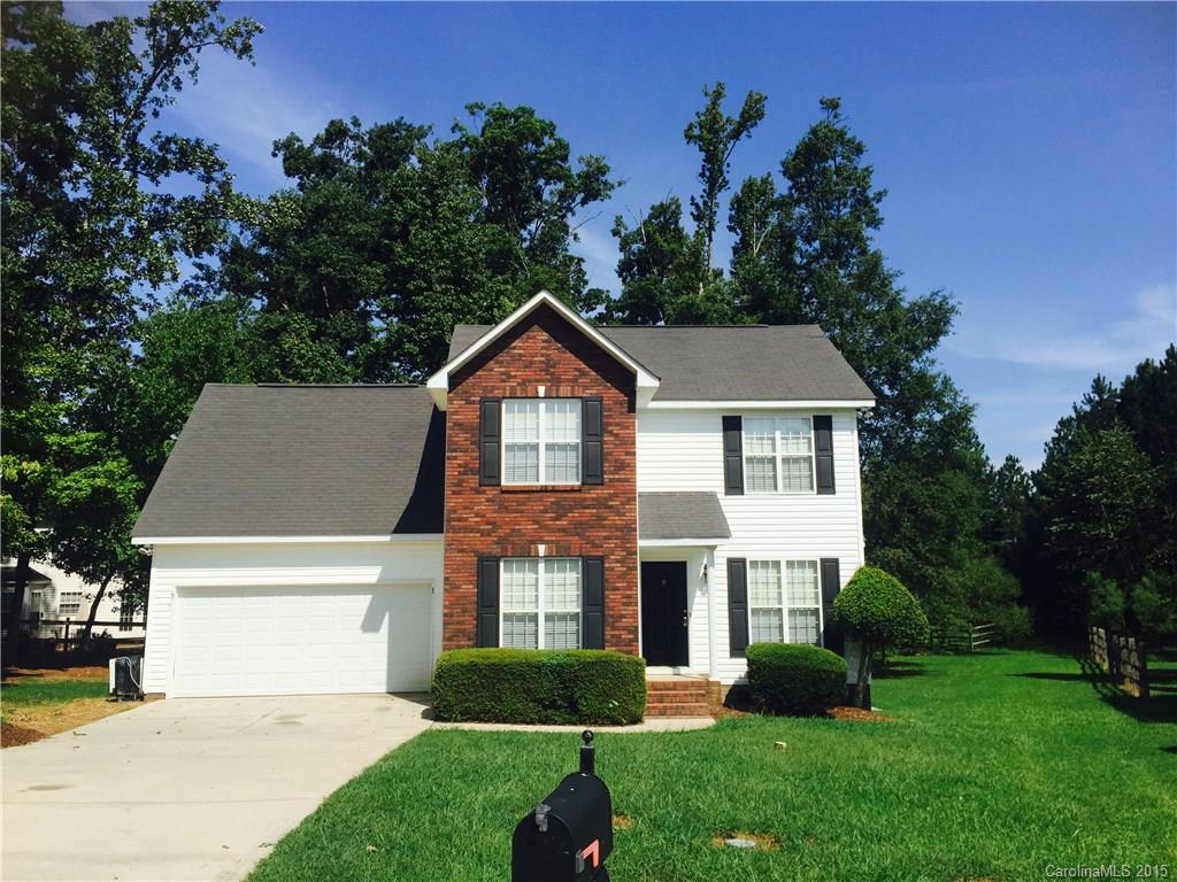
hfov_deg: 61.7
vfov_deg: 48.2
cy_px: 441
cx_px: 588
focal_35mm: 29
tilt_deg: +9.8
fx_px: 986
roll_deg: -1.5
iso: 32
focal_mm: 4.15
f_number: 2.2
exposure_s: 1/3300
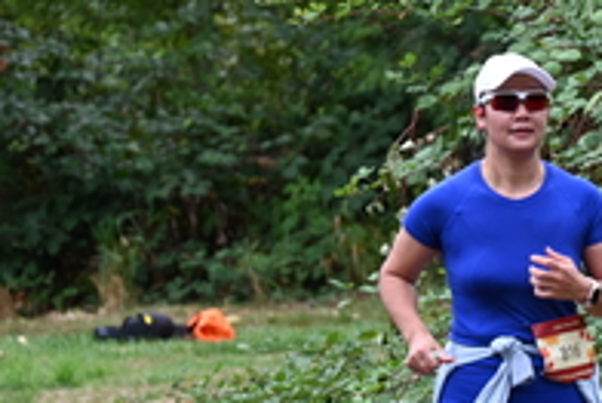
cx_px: 559
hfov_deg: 3.7
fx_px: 9371
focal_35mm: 560
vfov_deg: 2.5
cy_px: 251
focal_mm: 200
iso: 400
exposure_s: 1/320
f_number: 6.3
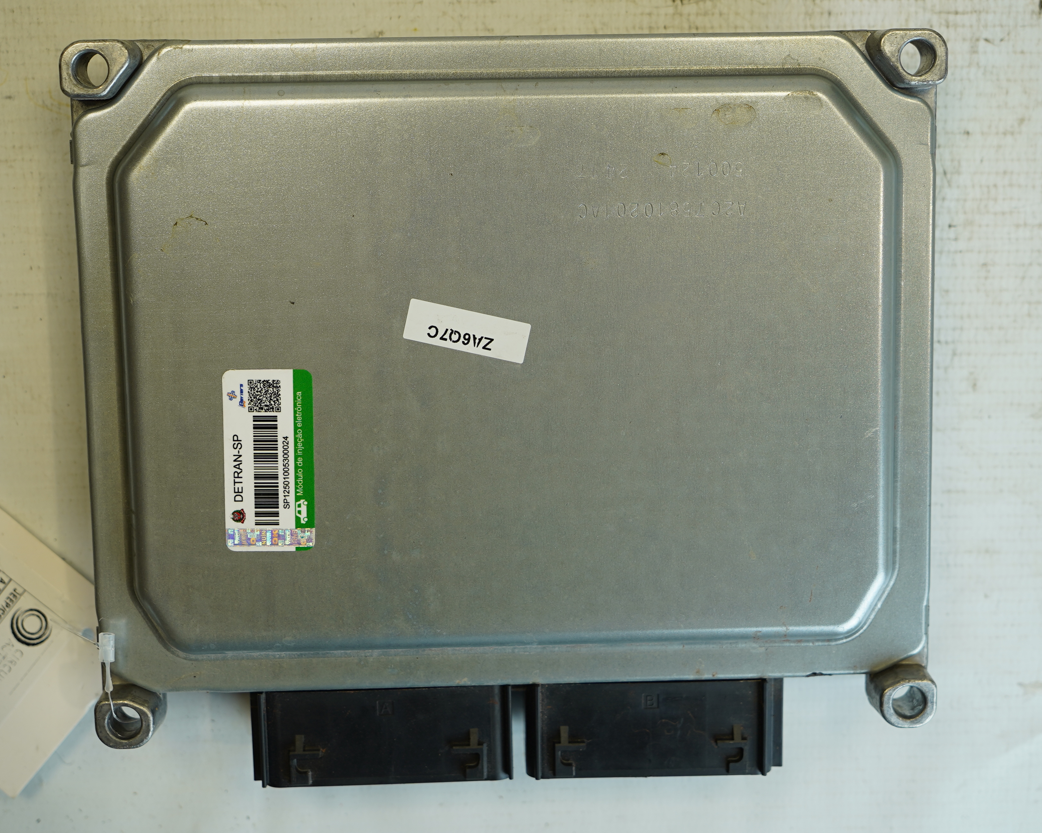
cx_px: 541
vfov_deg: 29.1
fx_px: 1604
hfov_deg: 36.0
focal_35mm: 52
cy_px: 416
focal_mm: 31
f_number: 4
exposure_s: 1/60
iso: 100
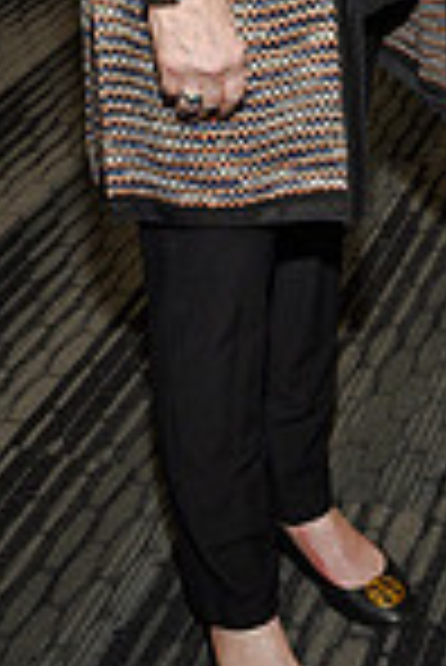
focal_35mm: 94
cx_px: 473
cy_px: -284
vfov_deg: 19.4
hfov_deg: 14.3
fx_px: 1743
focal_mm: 31
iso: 200
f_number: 5
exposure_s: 1/60
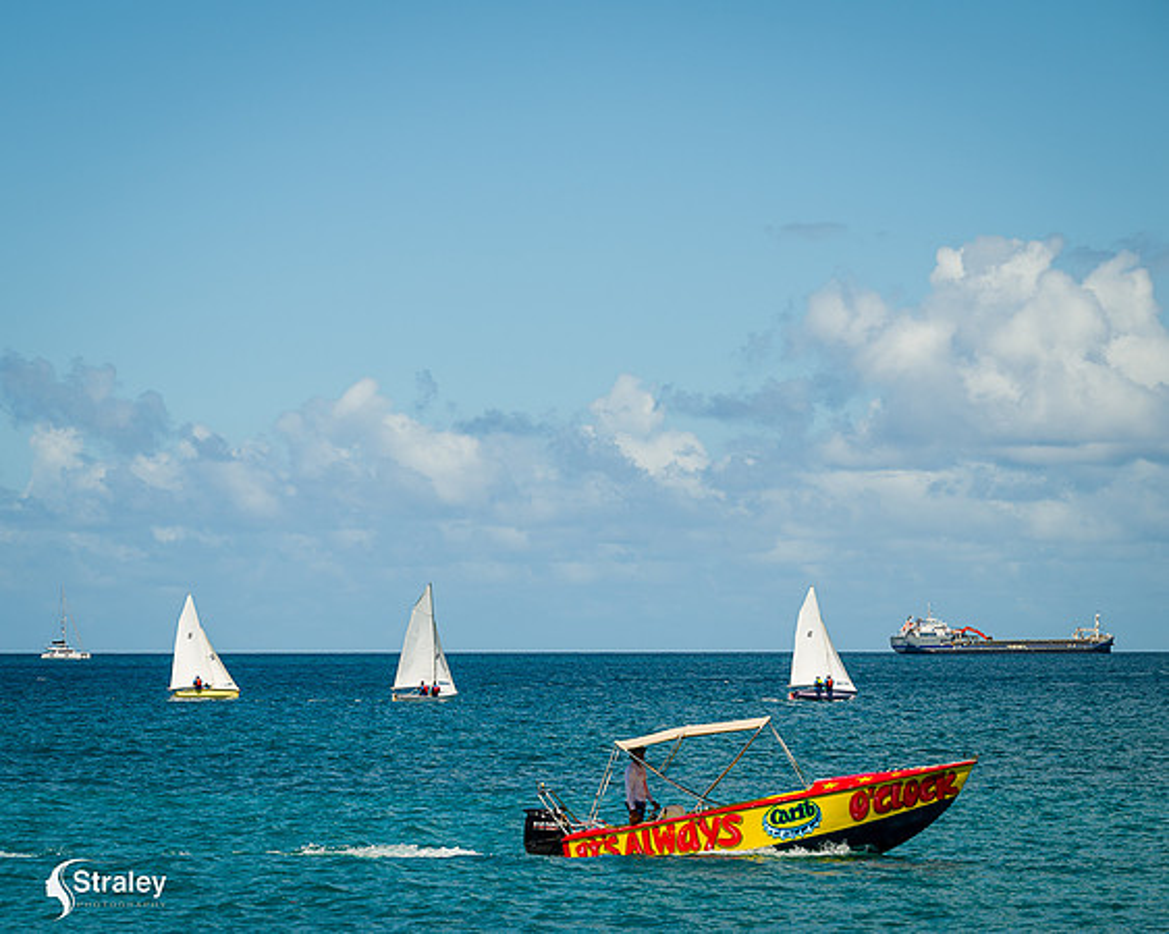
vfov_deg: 8.5
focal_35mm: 182
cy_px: 467
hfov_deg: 10.6
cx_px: 470
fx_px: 6282
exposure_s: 1/320
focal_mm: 155
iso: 72
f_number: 8
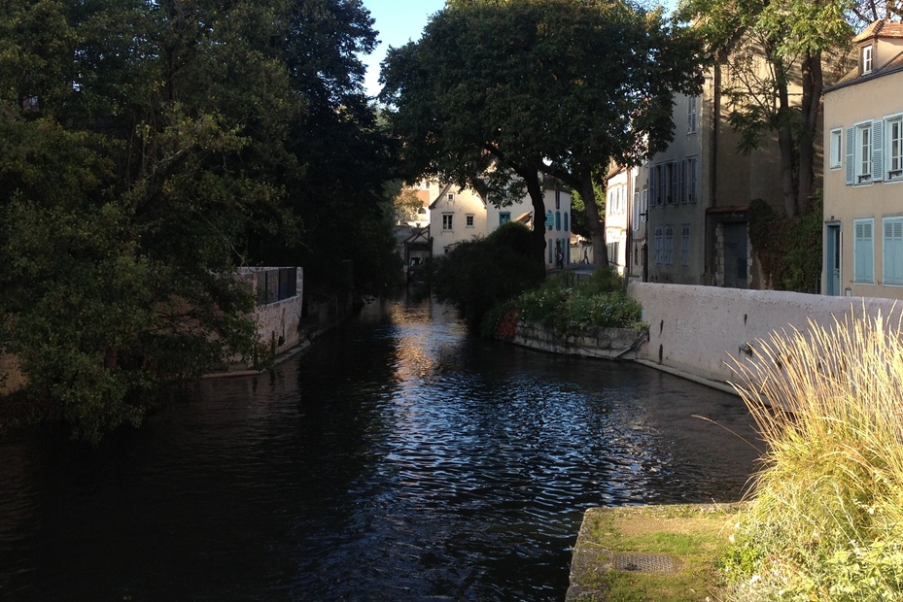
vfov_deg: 28.6
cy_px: 234
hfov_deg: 41.6
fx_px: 1179
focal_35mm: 47
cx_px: 557
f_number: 2.4
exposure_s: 1/378
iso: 50
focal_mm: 4.28
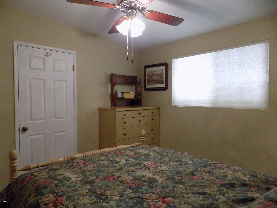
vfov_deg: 58.9
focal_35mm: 23
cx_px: 138
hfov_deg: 73.9
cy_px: 104
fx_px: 184
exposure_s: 1/30
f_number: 3.1
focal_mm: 4
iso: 360
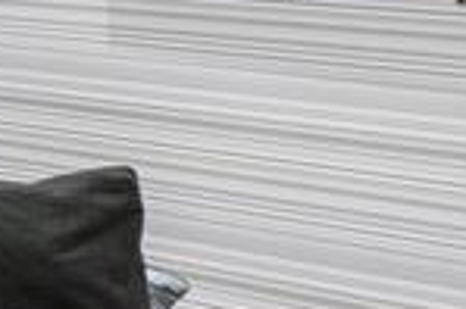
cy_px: -81
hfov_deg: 13.6
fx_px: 1513
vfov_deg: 11.4
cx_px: -597
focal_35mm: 117
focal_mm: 17
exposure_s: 1/3
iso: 320
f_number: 7.1
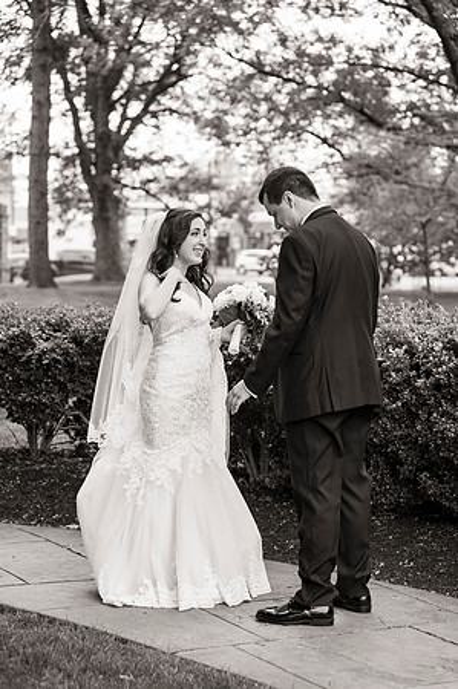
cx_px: 229
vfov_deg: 25.4
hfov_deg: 17.0
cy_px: 344
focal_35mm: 80
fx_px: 1530
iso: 200
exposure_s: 1/320
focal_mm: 80
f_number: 3.5
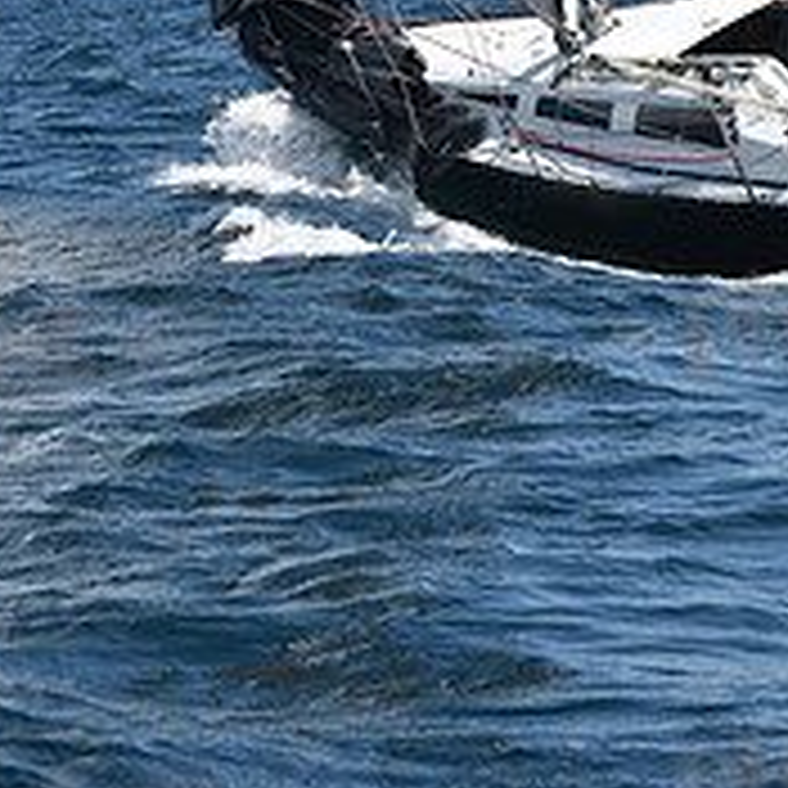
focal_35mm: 211
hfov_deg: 8.3
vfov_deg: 8.3
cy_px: 97
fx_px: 5434
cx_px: 446
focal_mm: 75
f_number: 7.1
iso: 200
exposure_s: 1/1000
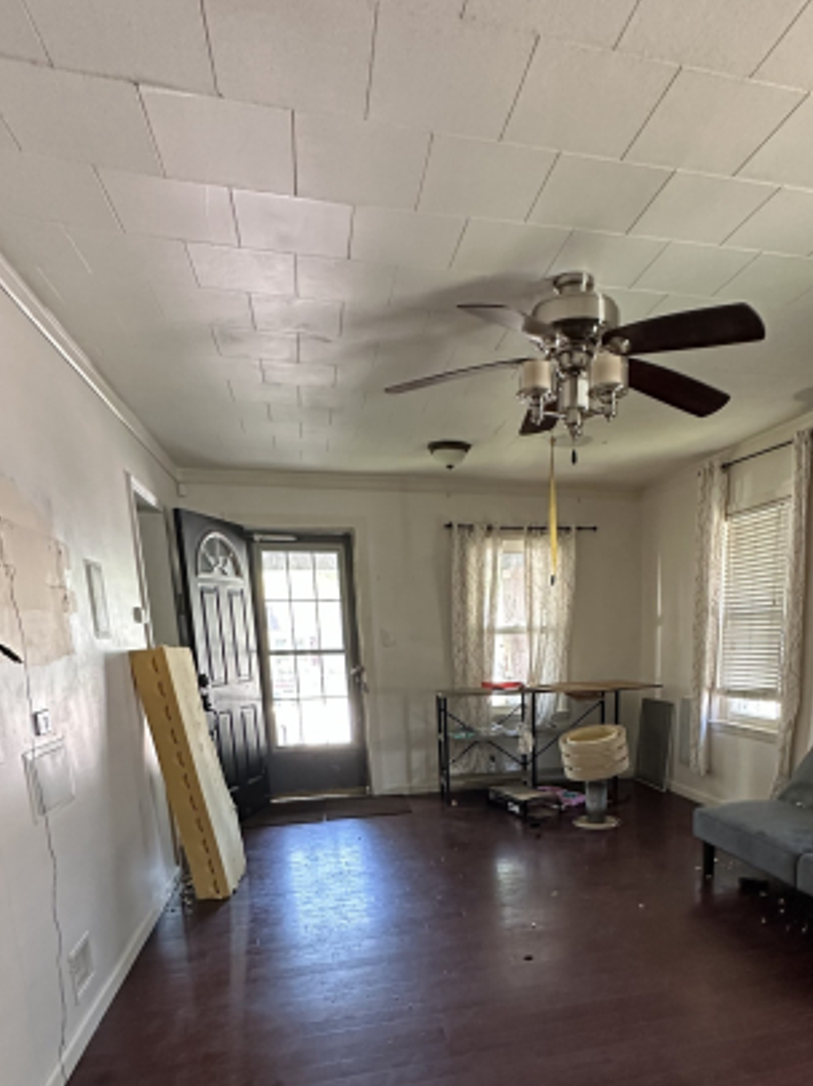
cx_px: 521
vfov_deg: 69.7
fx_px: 721
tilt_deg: -12.7
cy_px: 796
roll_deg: +0.8
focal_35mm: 23
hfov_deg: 57.9
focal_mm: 2.22
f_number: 2.2
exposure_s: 1/60
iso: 500
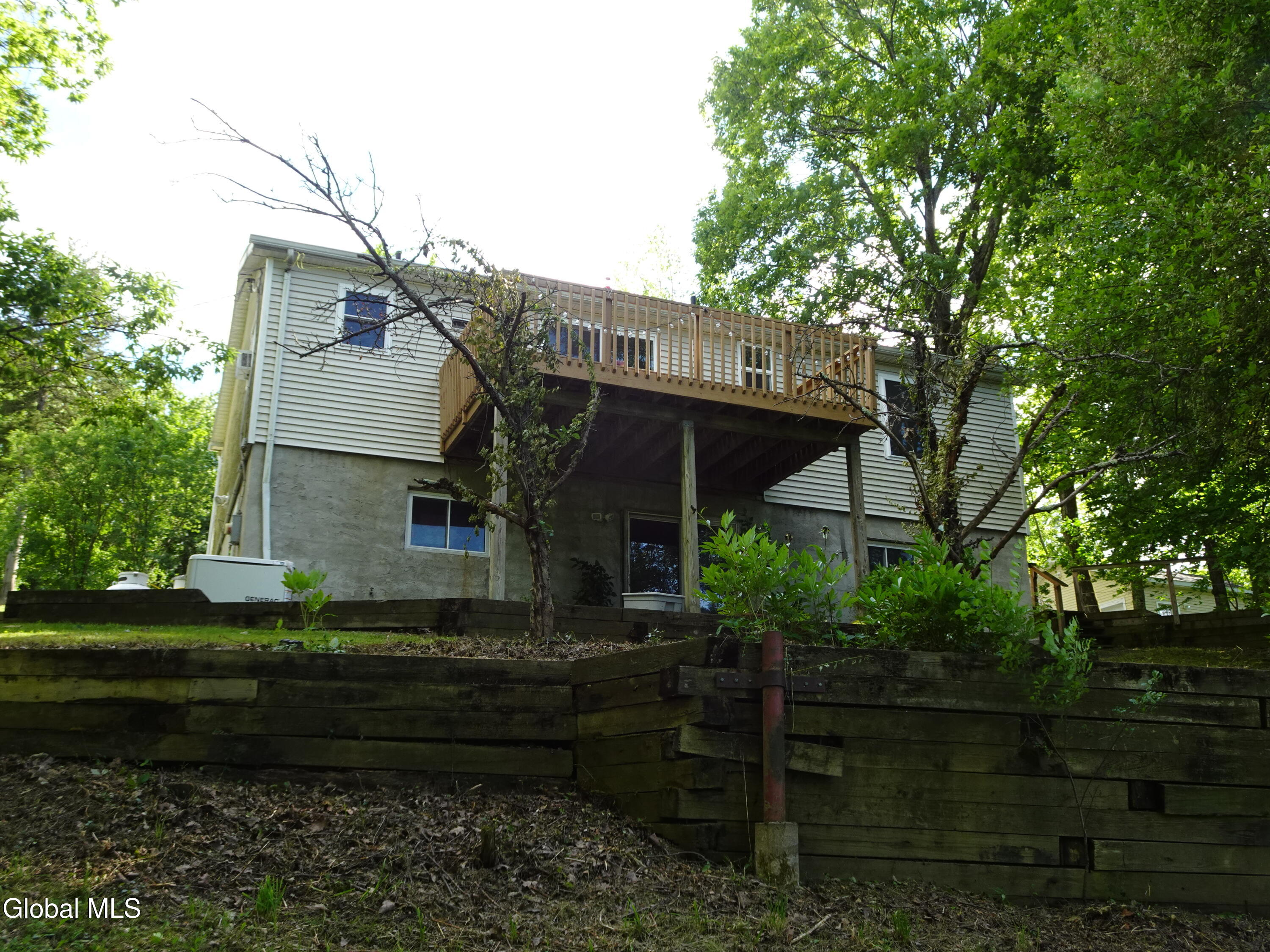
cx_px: 635
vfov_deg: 44.2
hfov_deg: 56.8
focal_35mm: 32
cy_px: 476
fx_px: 1174
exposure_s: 1/125
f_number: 4
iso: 80
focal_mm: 5.41
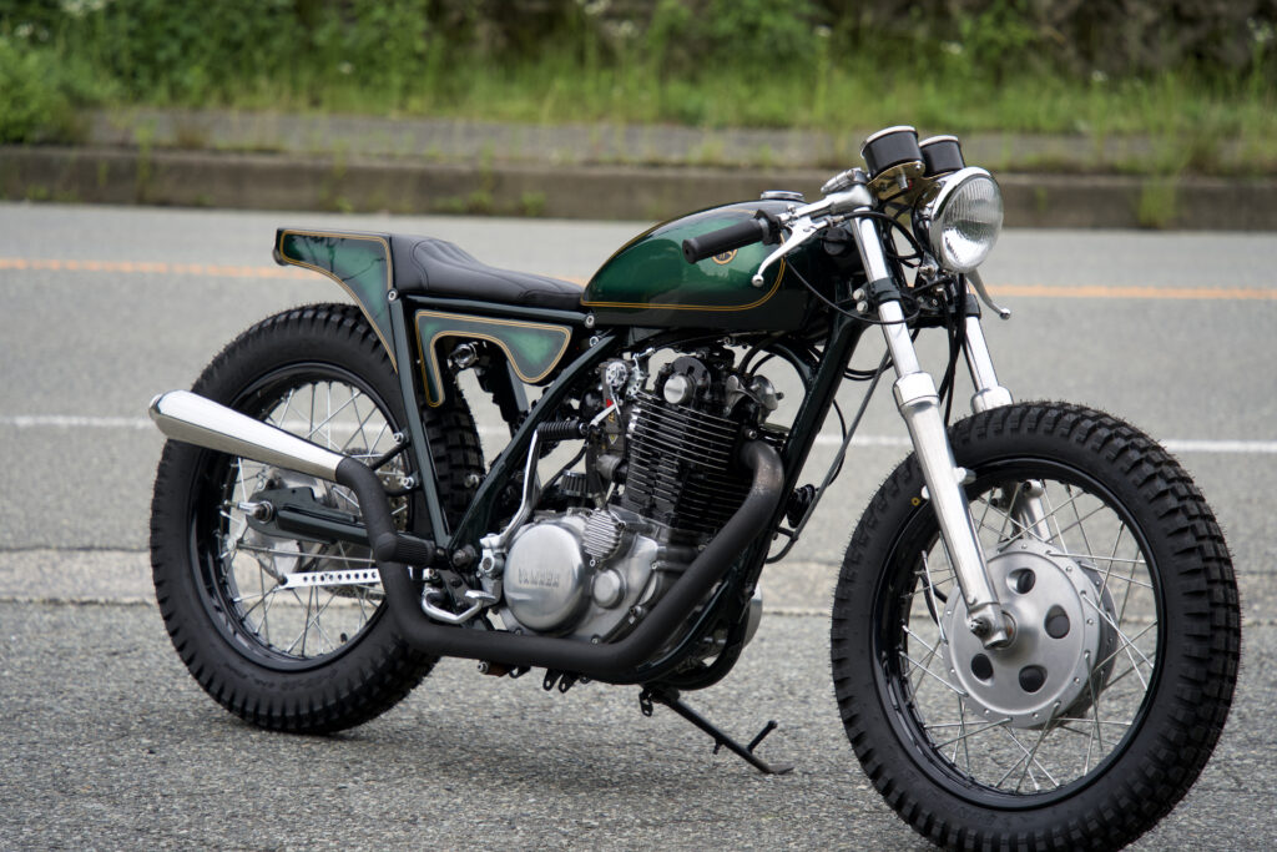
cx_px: 638
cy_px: 426
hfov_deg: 14.3
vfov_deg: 9.6
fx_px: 5073
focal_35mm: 143
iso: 400
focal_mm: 143
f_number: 5
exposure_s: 1/160
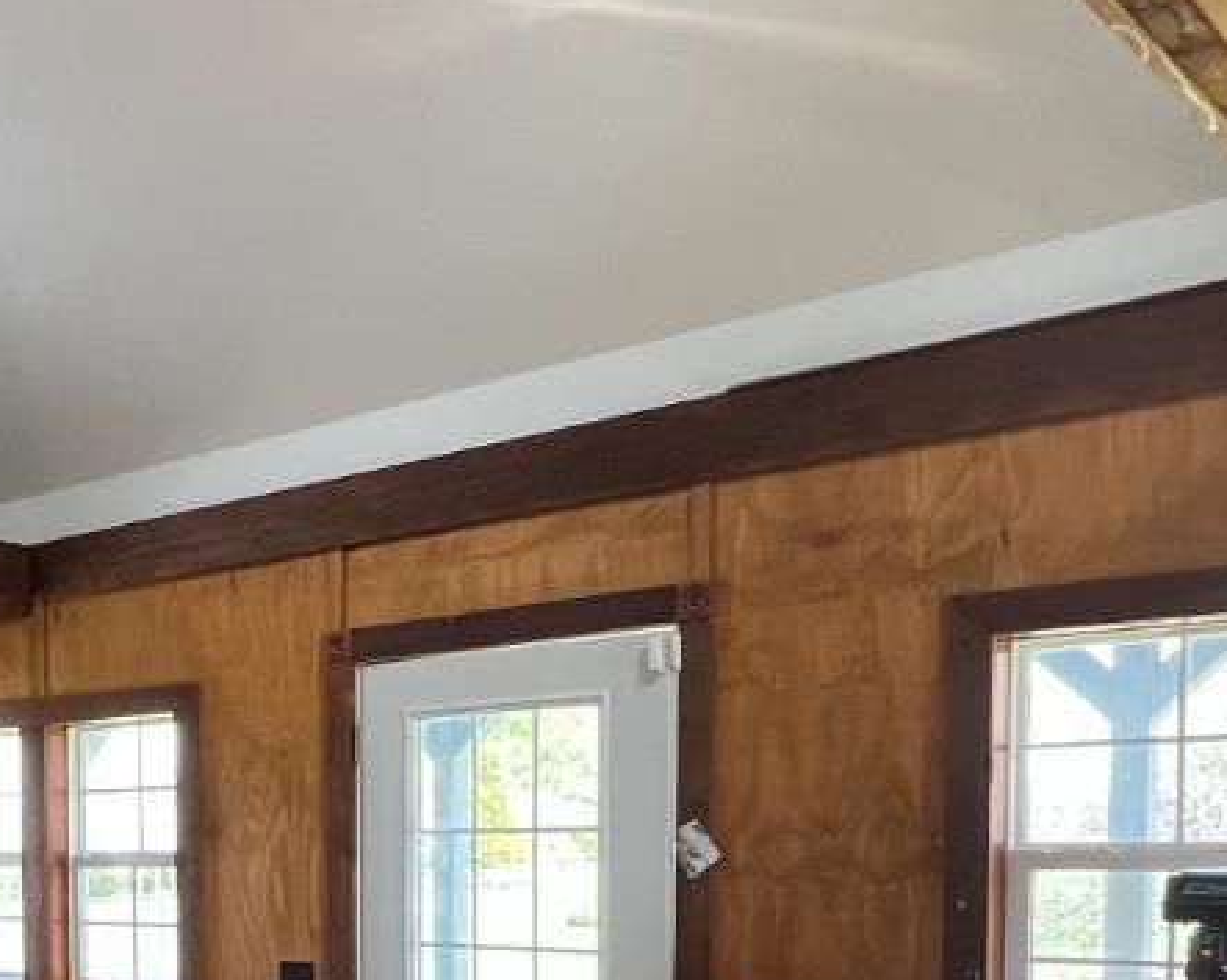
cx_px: 39
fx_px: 1561
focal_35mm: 43
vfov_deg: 32.7
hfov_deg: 38.7
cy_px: 923
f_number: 1.8
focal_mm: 1.57
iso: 250
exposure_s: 1/88
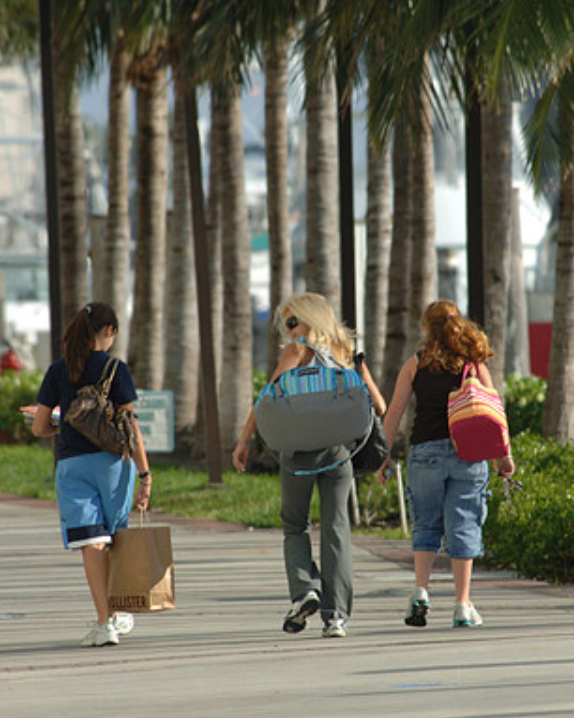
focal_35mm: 852
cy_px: 359
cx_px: 304
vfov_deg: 2.3
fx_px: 18107
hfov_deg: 1.8
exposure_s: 1/250
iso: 100
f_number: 7.6
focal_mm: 400
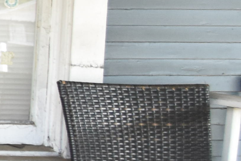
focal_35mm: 110
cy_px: 49
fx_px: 736
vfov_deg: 12.4
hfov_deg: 11.1
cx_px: -497
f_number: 3.5
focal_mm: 10
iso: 800
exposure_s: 1/250
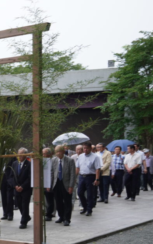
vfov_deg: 23.8
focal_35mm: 86
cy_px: 175
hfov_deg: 13.3
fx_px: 575
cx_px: -138
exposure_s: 1/80
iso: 100
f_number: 4.5
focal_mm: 23
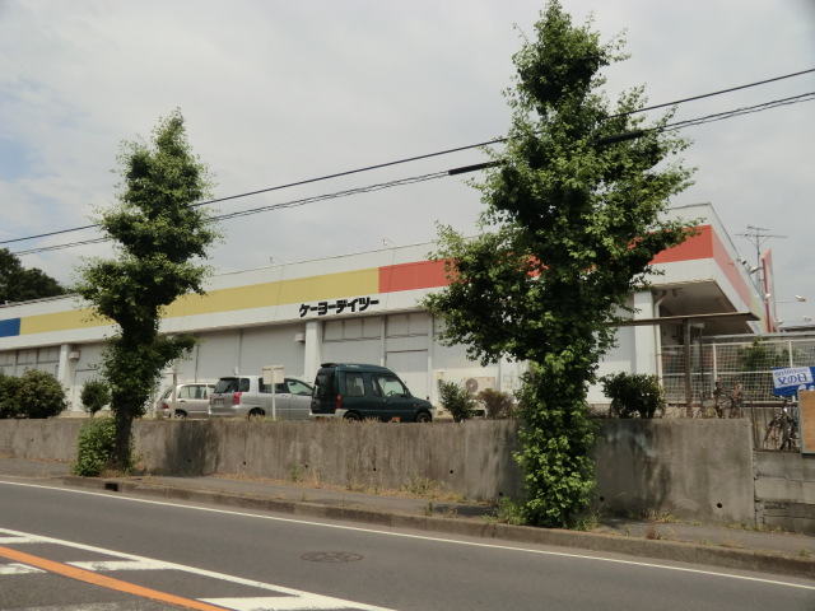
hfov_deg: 61.7
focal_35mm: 29
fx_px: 683
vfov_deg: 48.2
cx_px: 408
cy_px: 306
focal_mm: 5.2
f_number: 7.9
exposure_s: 1/400
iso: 80
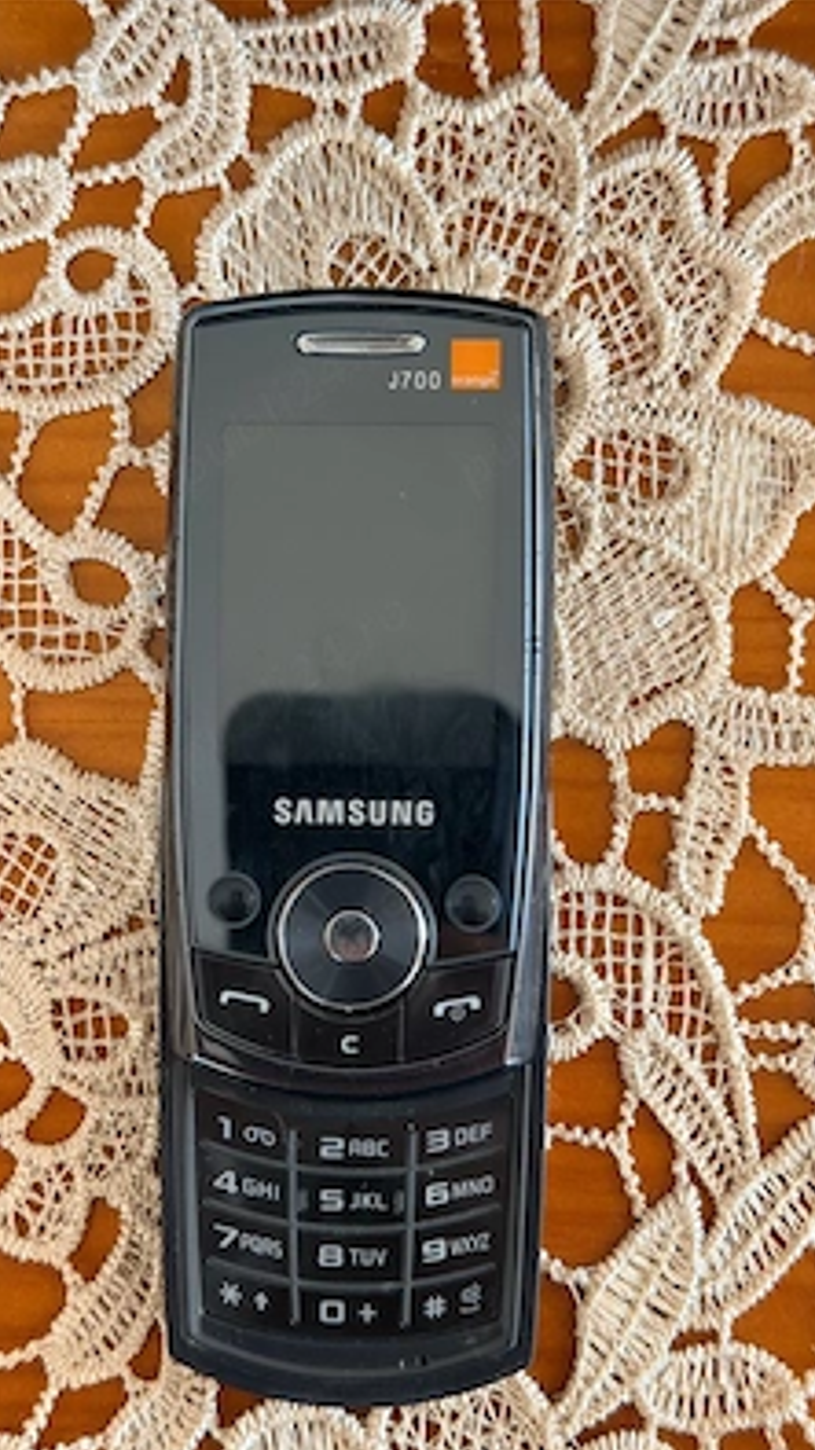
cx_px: 363
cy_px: 731
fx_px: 2037
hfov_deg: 22.6
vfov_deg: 39.2
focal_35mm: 53
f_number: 1.78
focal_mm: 6.76
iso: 320
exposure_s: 1/40
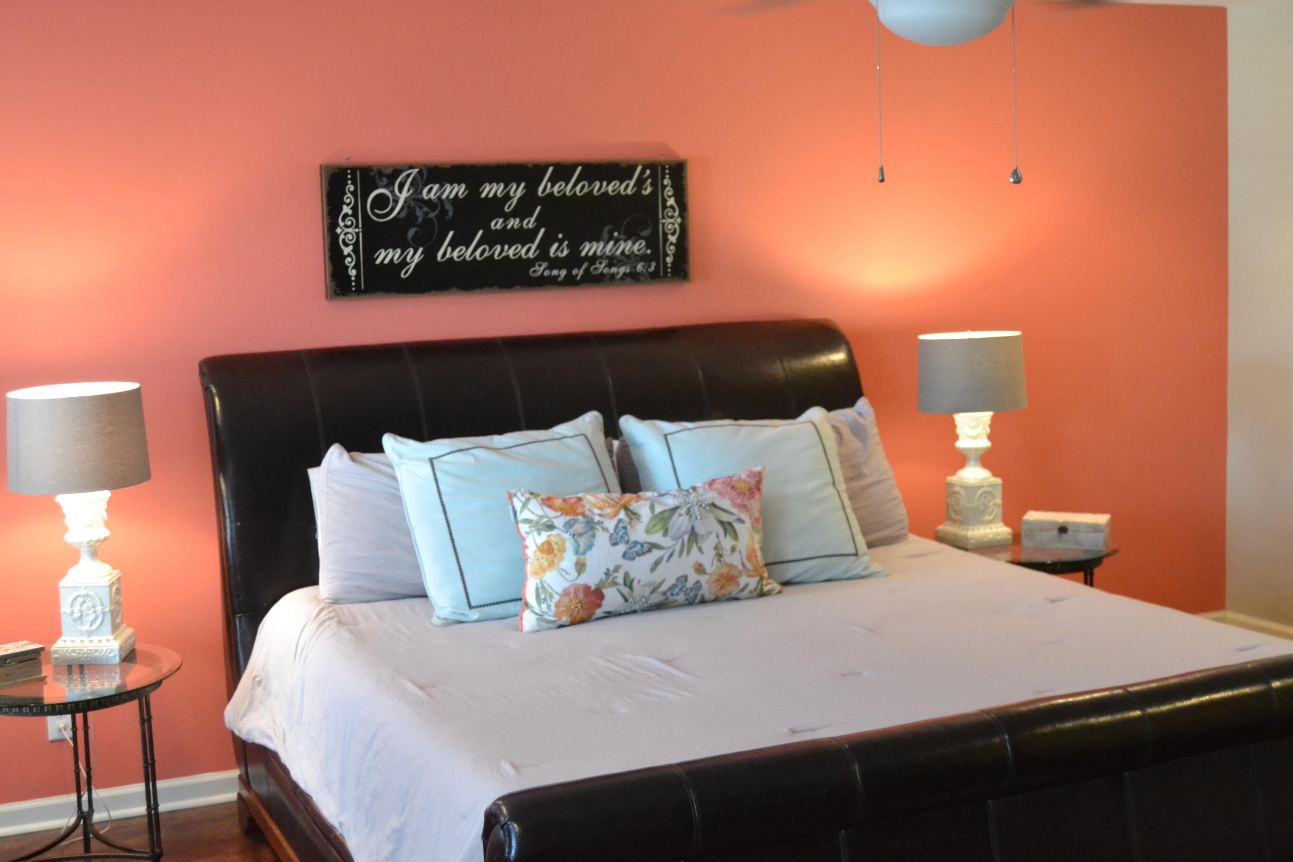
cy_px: 389
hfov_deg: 45.4
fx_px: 1544
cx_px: 618
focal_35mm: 43
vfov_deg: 31.2
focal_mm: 26
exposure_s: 1/60
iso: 3200
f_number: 4
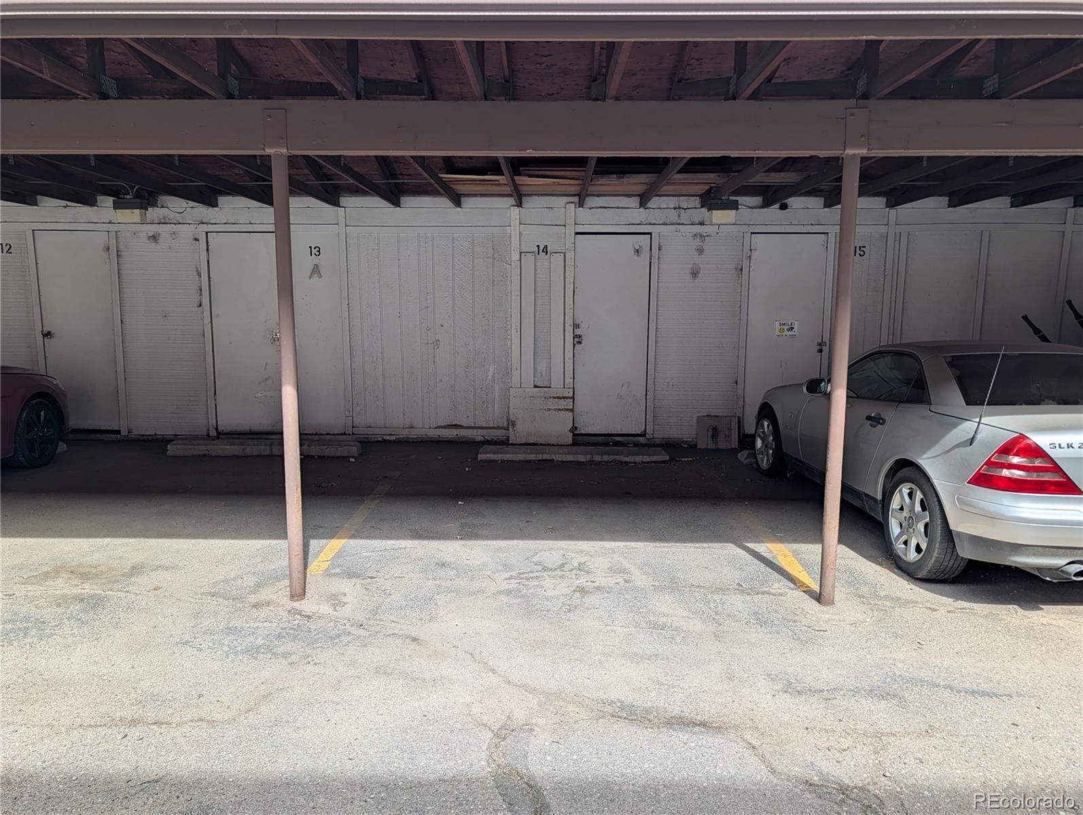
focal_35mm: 24
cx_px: 542
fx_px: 752
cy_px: 408
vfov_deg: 56.9
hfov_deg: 71.5
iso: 19
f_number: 1.68
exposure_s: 1/1435
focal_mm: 6.9
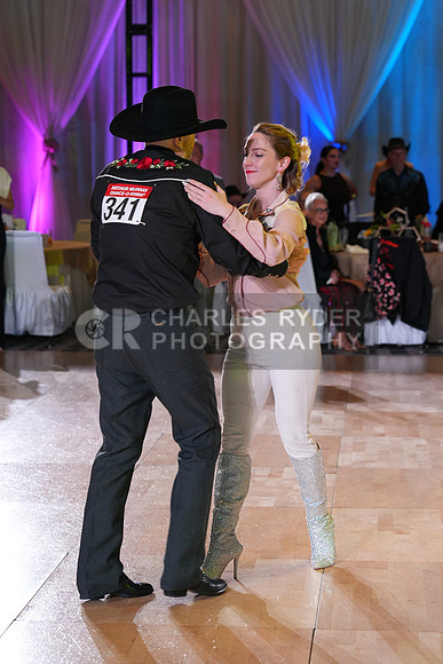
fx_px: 1660
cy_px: 332
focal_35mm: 90
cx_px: 222
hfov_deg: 15.2
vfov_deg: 22.6
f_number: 4.5
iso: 1600
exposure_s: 1/250
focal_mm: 90
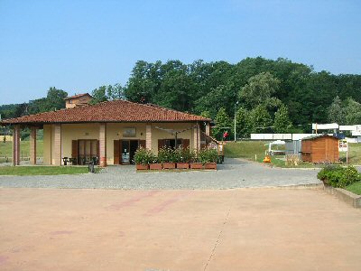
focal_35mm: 34
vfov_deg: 41.8
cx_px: 180
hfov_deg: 54.0
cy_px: 136
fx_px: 355
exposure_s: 1/274
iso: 50
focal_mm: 5.7
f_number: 4.9
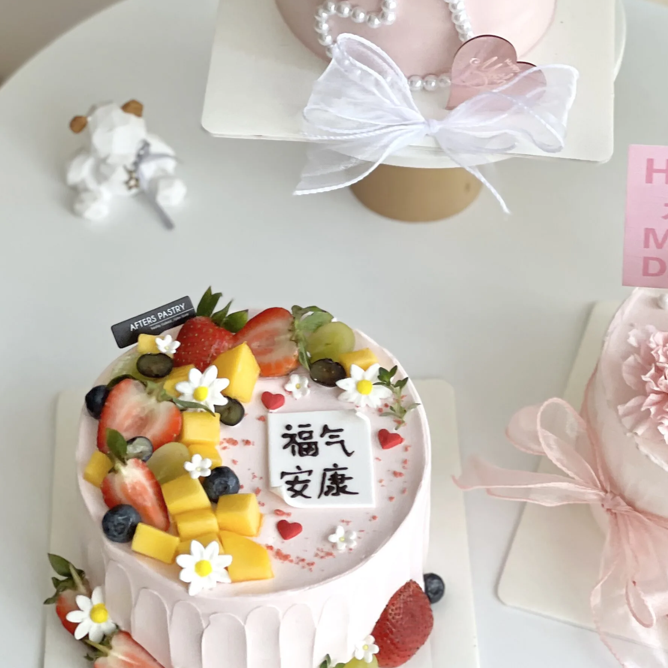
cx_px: 337
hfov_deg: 17.7
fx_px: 2140
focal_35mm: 98
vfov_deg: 17.7
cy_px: 421
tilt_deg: -52.5
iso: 32
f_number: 2.8
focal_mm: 9
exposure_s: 1/121
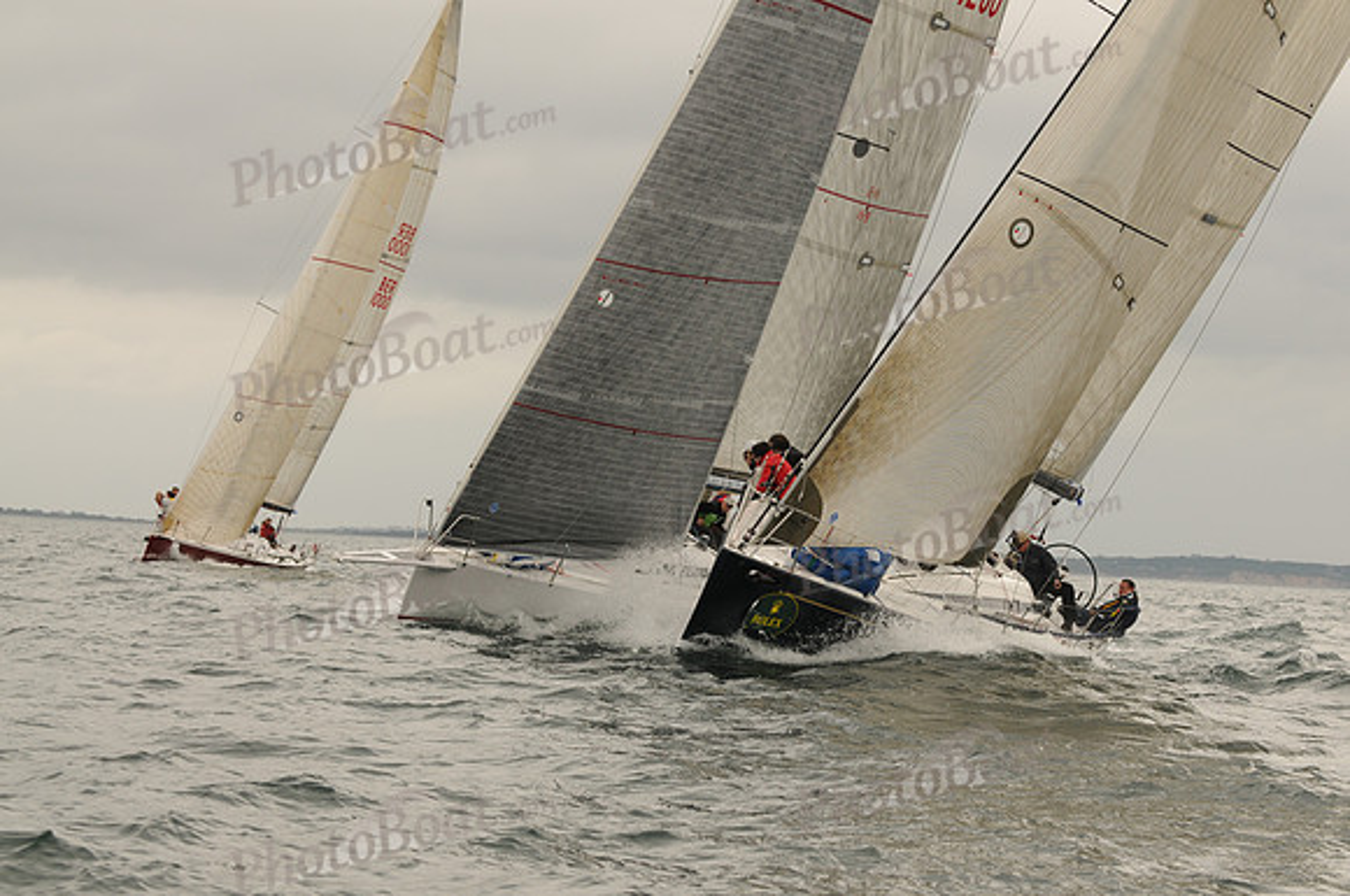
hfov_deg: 19.5
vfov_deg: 13.0
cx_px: 675
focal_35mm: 105
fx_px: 3932
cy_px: 448
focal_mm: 70
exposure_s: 1/640
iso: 200
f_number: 5
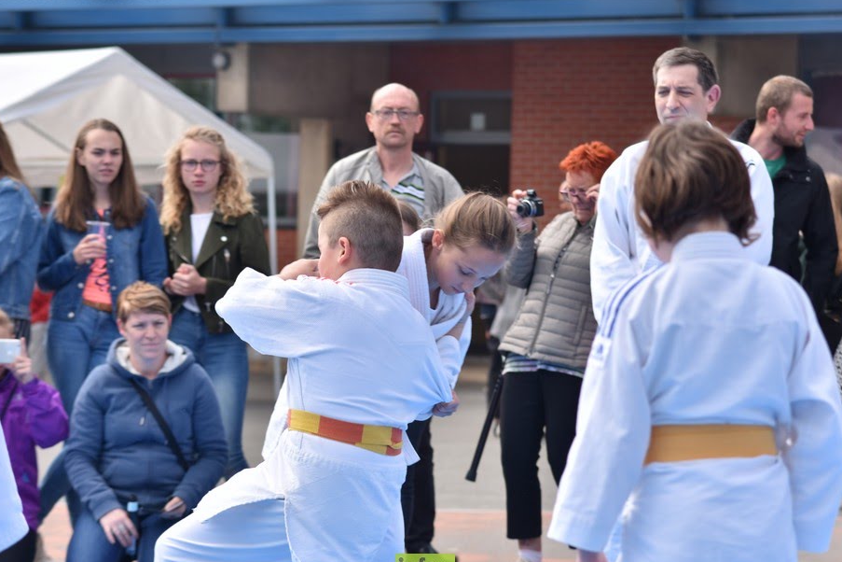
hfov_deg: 14.2
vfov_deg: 9.5
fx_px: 3381
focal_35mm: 145
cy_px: 286
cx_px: 425
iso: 100
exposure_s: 1/500
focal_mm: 85
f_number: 4
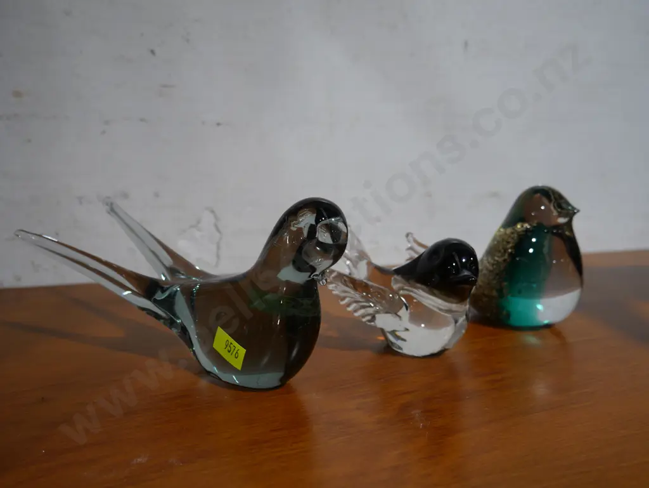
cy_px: 244
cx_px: 324
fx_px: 600
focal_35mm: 32
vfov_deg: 44.2
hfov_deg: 56.8
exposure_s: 1/60
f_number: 3.6
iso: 320
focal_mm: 16
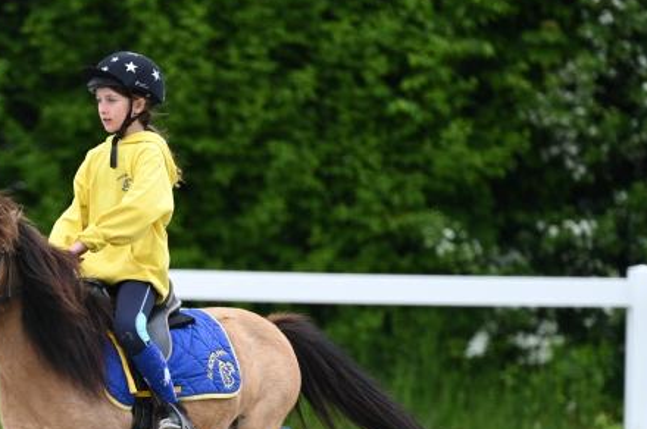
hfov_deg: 2.8
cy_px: 370
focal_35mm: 728
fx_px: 13064
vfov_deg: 1.9
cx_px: 99
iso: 640
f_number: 5.6
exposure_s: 1/1250
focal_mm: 400
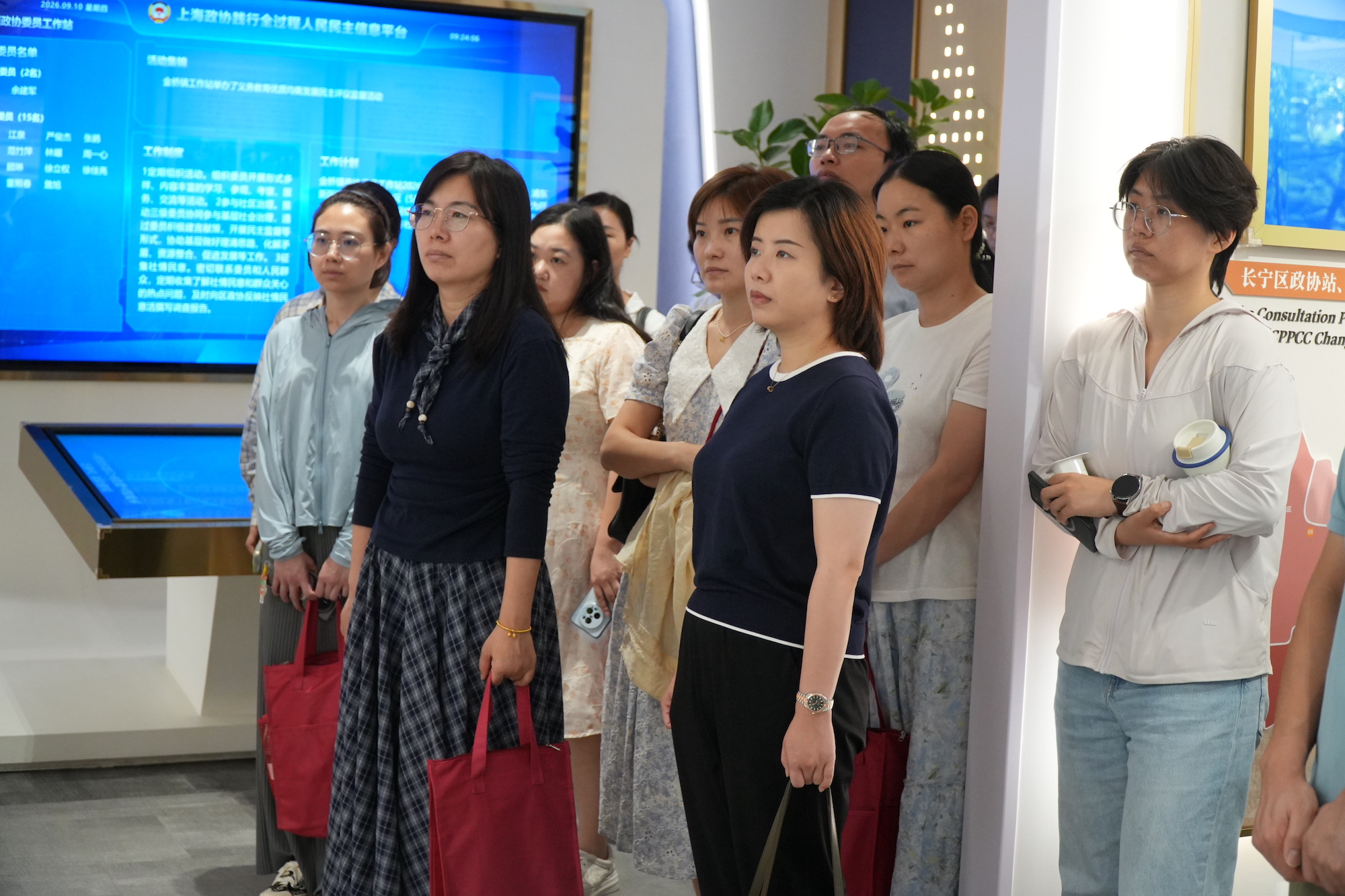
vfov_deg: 27.3
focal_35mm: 50
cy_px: 448
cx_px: 672
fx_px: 1849
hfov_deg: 40.0
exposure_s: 1/160
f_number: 4
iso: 2000
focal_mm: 33
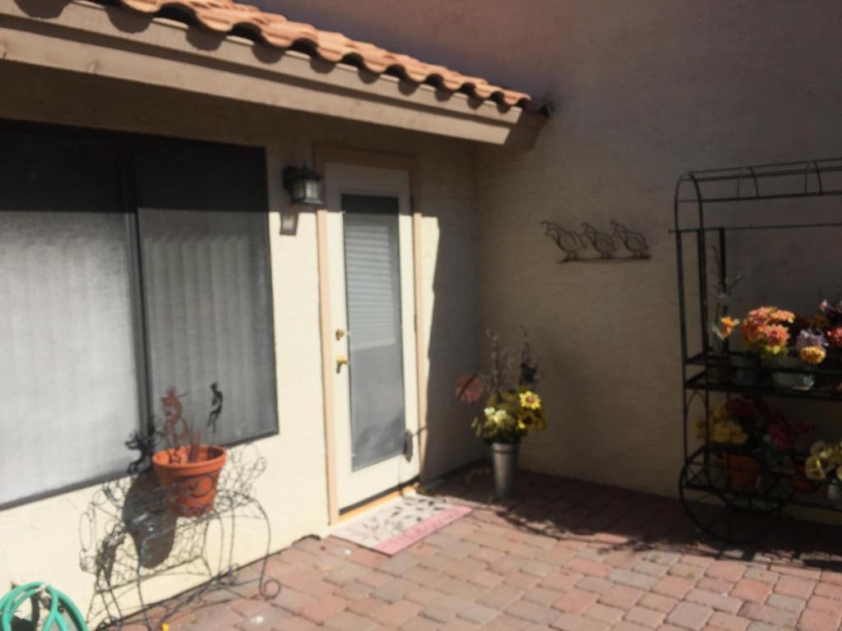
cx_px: 421
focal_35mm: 29
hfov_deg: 61.7
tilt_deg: -2.4
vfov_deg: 48.2
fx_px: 705
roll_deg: +0.9
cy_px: 316
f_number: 2.2
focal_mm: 4.15
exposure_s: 1/5650
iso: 32
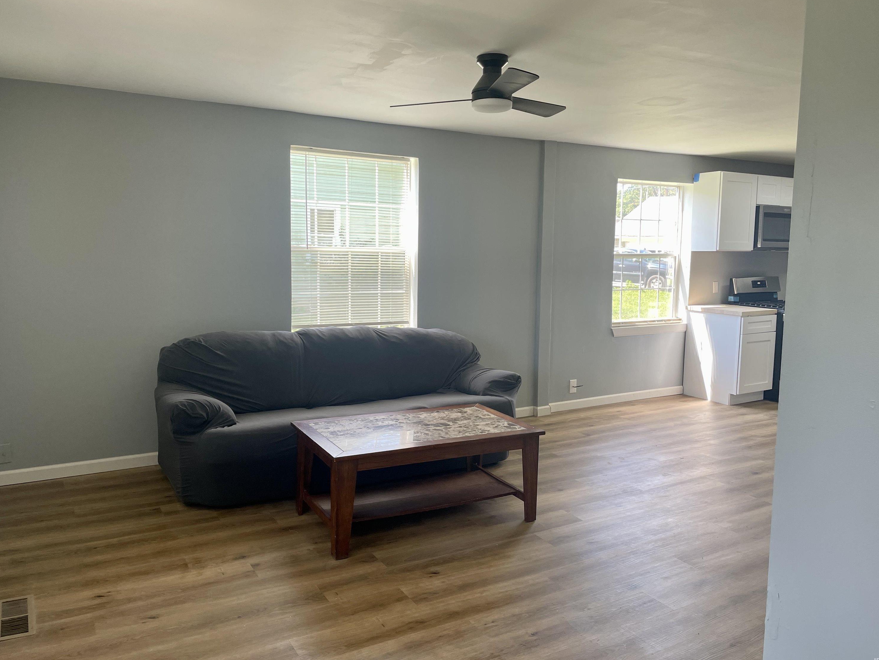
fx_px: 686
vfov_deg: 51.4
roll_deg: -0.3
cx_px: 441
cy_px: 324
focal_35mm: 27
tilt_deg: -6.7
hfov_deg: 65.3
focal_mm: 4.2
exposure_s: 1/121
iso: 64
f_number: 1.6
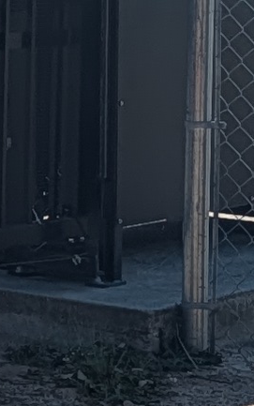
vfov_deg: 8.6
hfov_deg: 4.9
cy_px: -120
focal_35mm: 240
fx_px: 2656
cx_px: -740
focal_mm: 6.9
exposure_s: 1/1488
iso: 18
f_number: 1.68
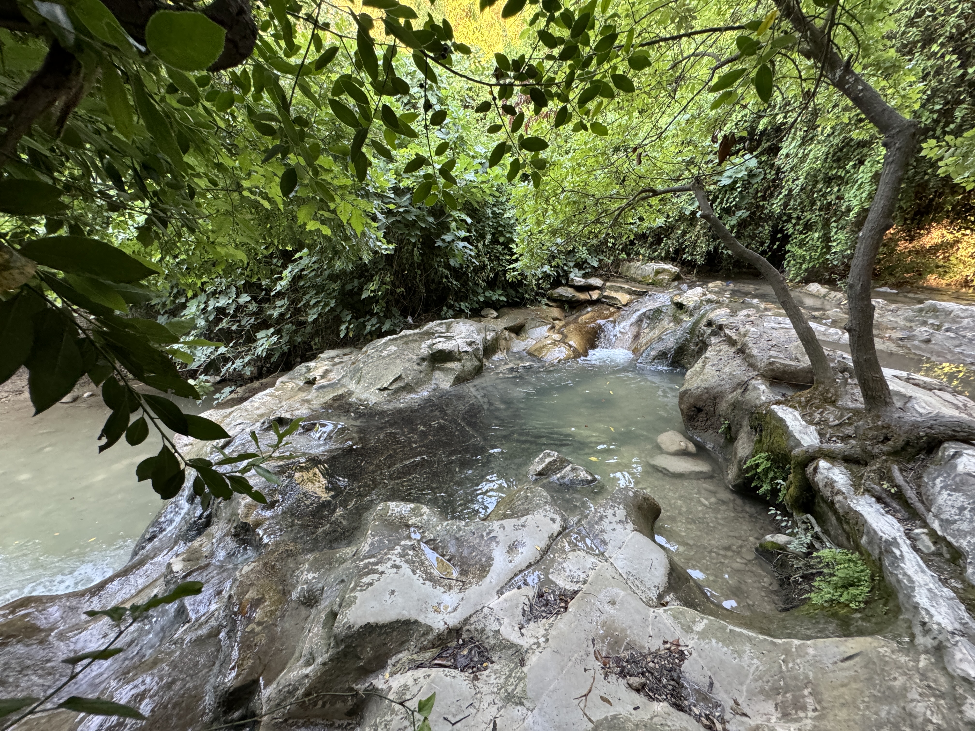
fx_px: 394
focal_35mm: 14
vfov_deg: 85.7
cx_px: 488
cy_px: 366
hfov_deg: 102.1
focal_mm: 2.22
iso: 320
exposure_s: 1/99
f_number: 2.2
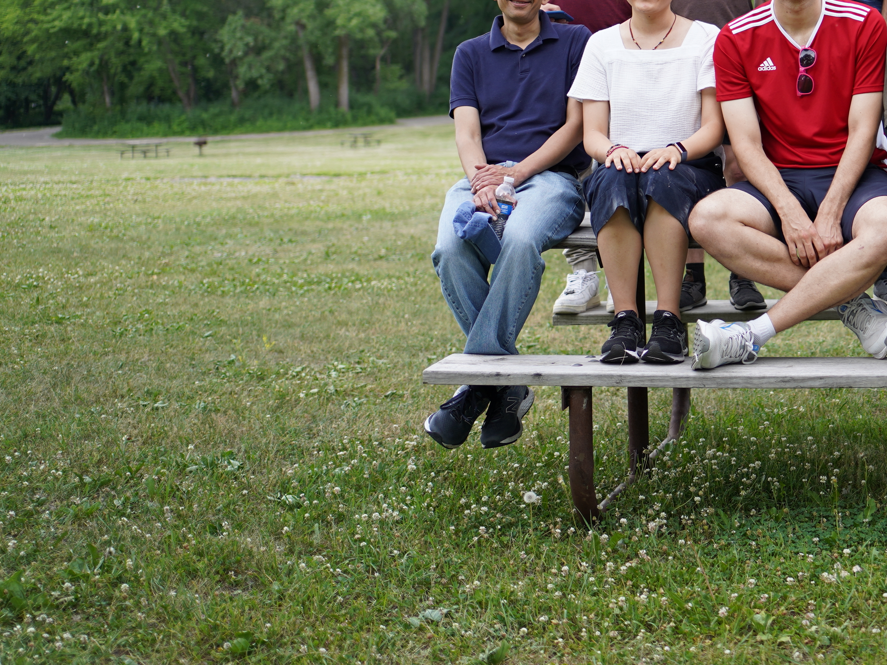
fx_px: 1691
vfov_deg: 21.9
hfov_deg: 27.8
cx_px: 866
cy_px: 101
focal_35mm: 66
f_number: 1.8
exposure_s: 1/250
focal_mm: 35
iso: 100
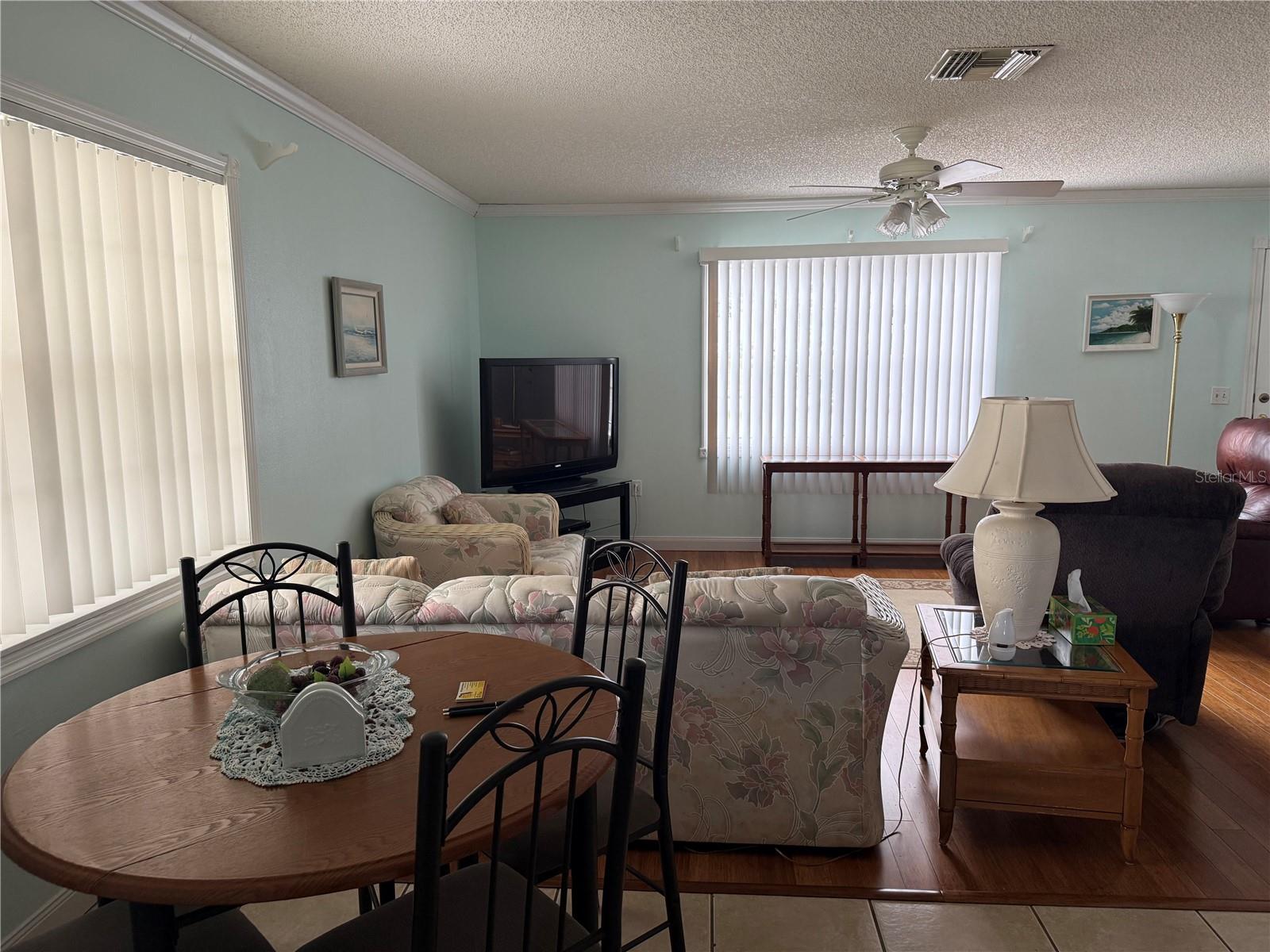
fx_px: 881
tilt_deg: -7.2
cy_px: 476
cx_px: 635
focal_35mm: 24
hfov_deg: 71.6
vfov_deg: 56.8
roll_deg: +0.8
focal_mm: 6.76
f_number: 1.78
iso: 200
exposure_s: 1/121
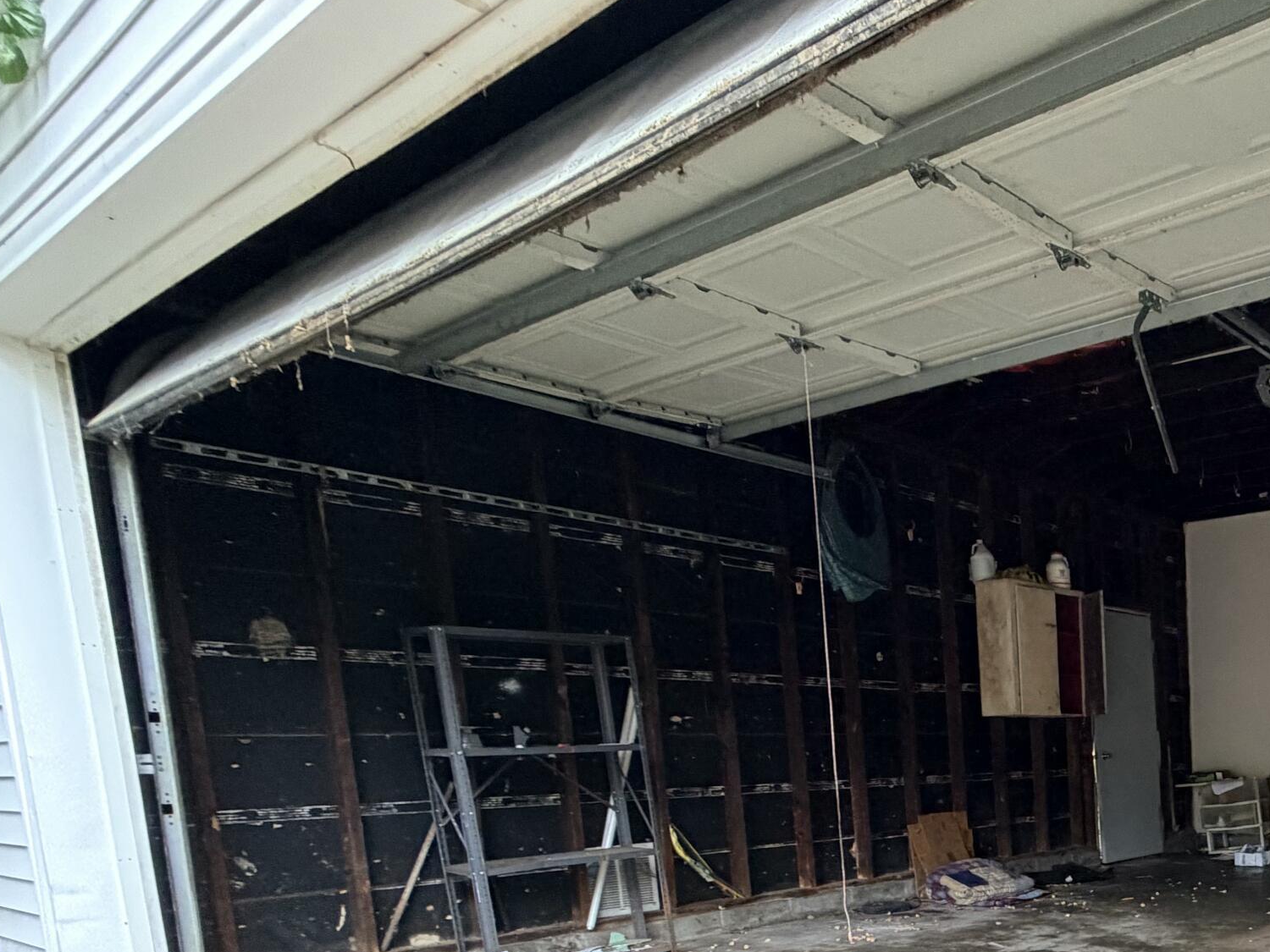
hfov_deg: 51.3
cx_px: 1263
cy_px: 874
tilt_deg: -7.7
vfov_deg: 44.7
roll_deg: +1.5
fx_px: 1027
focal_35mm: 28
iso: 320
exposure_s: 1/60
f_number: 2.2
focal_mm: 2.22
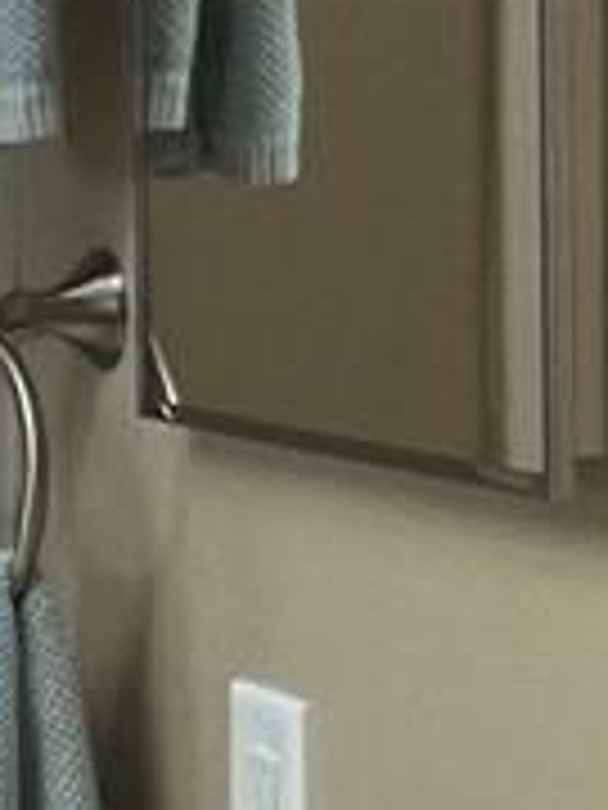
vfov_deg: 8.5
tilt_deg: -4.9
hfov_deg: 5.1
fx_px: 5410
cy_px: 760
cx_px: -2441
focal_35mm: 231
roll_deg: +4.9
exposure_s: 1/120
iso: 125
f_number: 1.6
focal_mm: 5.1
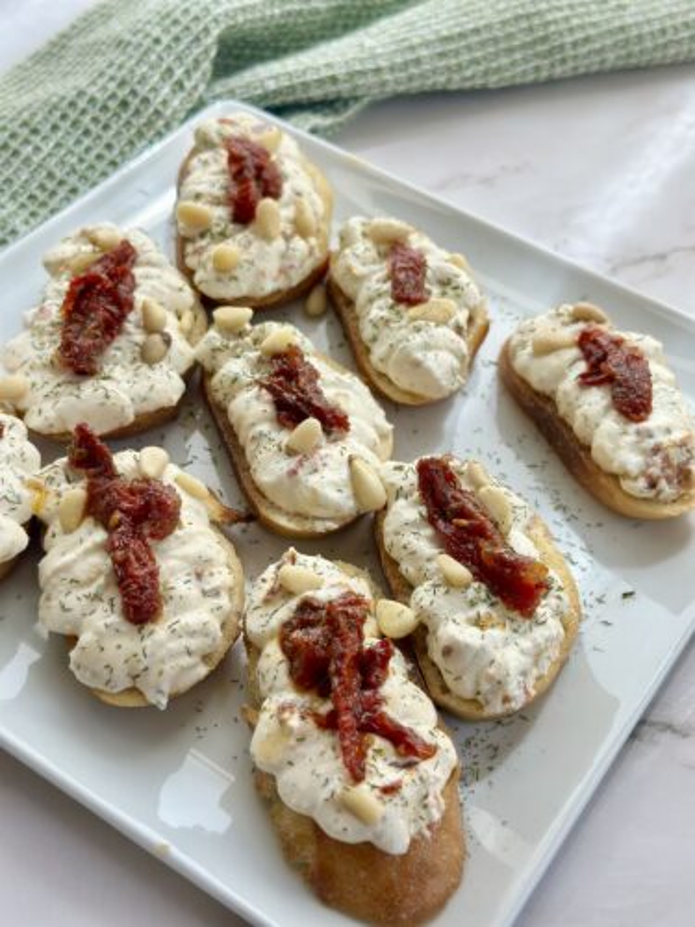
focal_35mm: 48
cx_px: 348
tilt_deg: -48.4
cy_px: 464
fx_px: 1285
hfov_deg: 30.3
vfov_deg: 39.7
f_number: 1.78
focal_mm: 6.86
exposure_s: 1/944
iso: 80
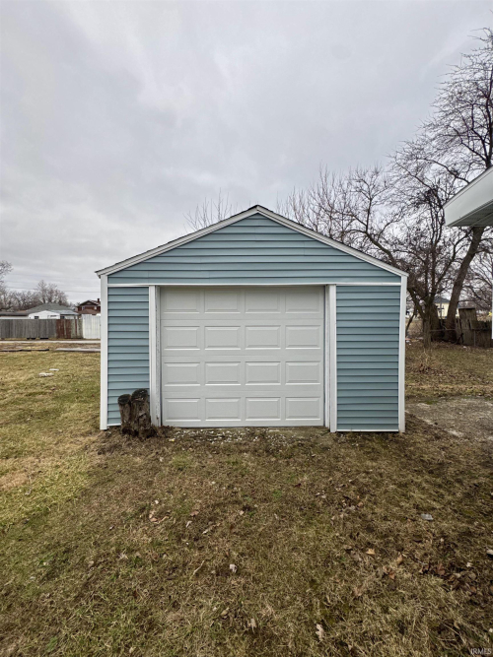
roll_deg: +1.3
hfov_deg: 85.7
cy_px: 328
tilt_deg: -2.8
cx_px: 246
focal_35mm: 14
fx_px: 266
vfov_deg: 102.1
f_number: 2.2
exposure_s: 1/278
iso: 40
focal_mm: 2.22
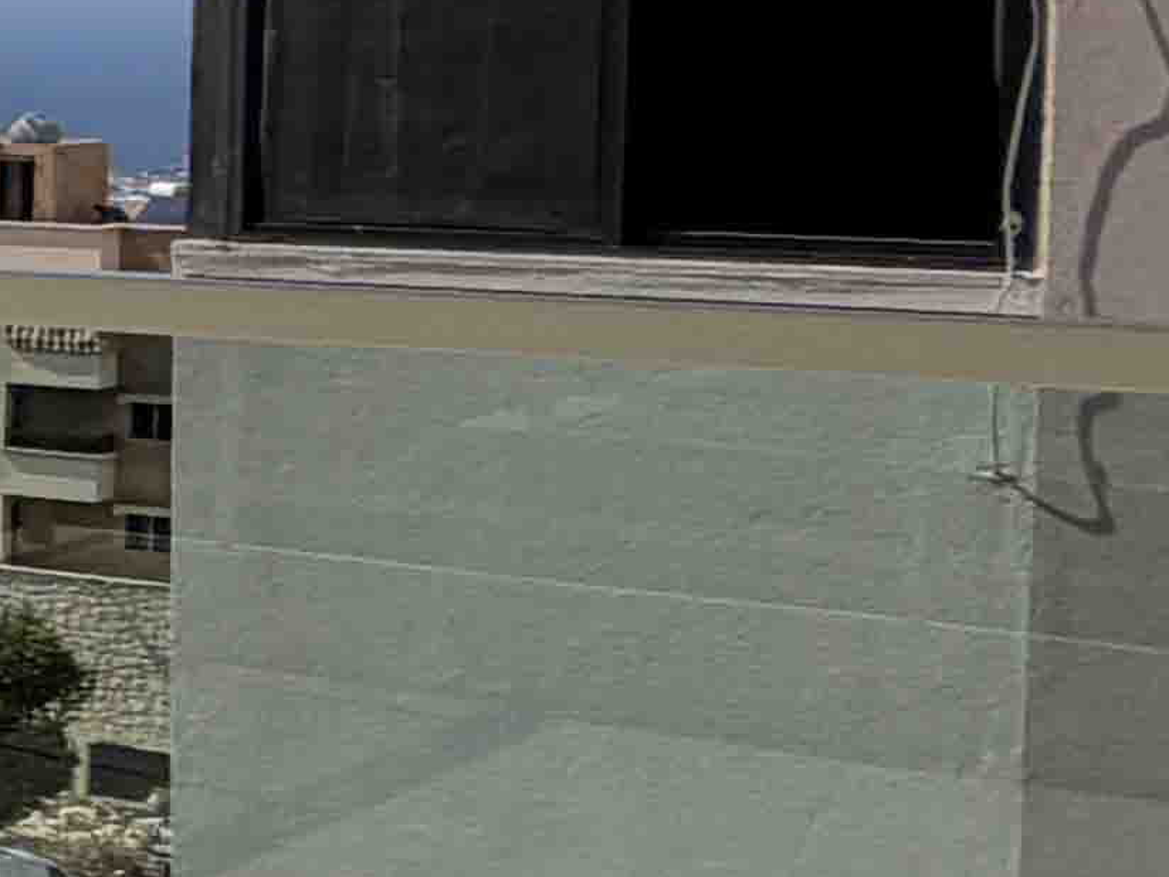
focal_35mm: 97
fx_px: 3276
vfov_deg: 15.1
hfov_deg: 9.8
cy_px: 140
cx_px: -2837
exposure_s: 1/1745
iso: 20
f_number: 2.2
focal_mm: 2.22
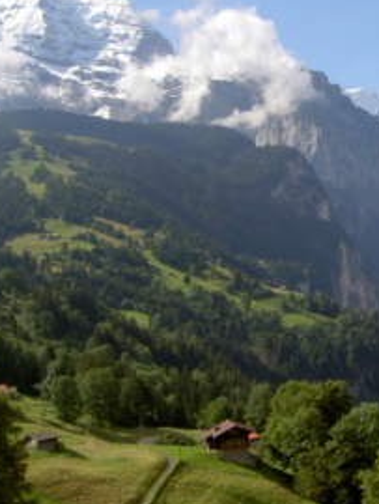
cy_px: 173
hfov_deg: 20.7
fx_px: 977
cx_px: 440
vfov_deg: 28.8
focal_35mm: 67
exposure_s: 1/500
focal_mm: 5.6
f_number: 4.7
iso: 50
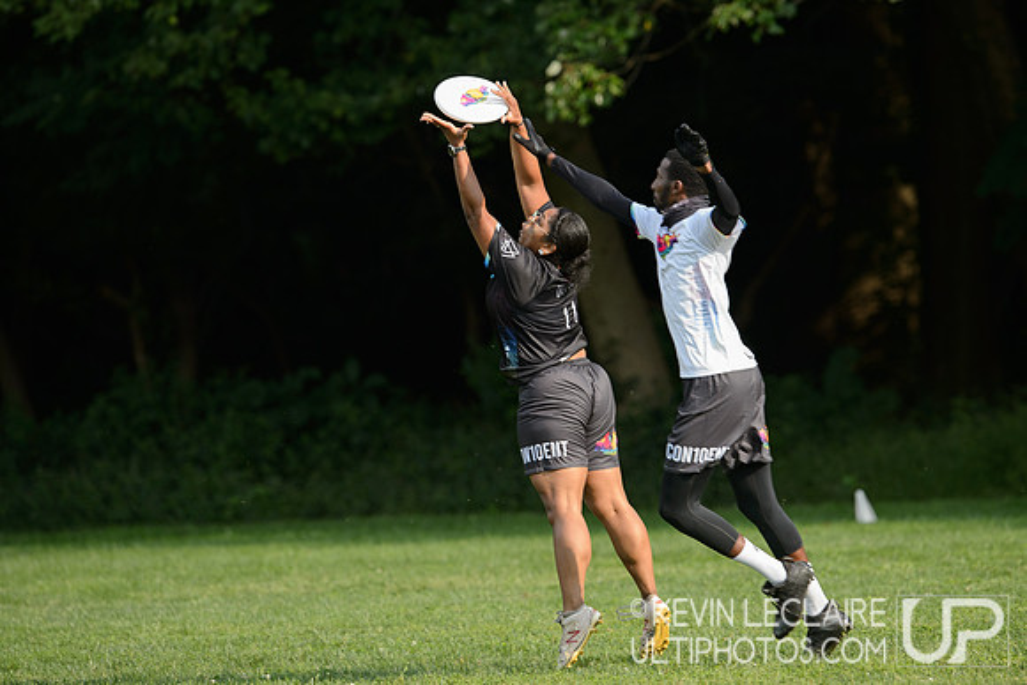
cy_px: 295
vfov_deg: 2.9
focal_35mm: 480
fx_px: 13692
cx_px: 562
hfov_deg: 4.3
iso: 400
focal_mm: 400
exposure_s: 1/640
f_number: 4
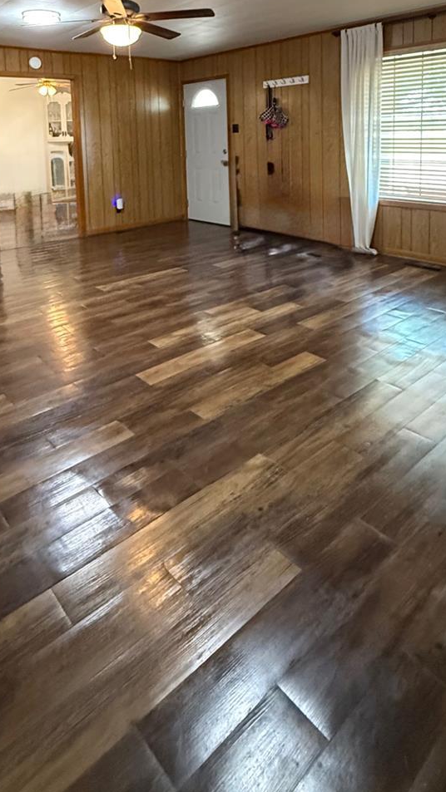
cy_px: 189
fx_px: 505
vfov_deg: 70.6
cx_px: 191
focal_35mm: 24
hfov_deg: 47.5
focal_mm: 2.22
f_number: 2.2
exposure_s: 1/60
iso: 800
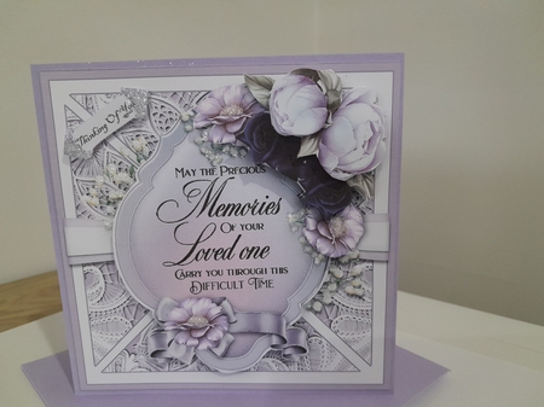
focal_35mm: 27
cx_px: 272
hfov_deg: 65.4
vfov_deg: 51.3
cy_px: 204
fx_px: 424
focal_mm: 4
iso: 250
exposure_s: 1/50
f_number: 1.8
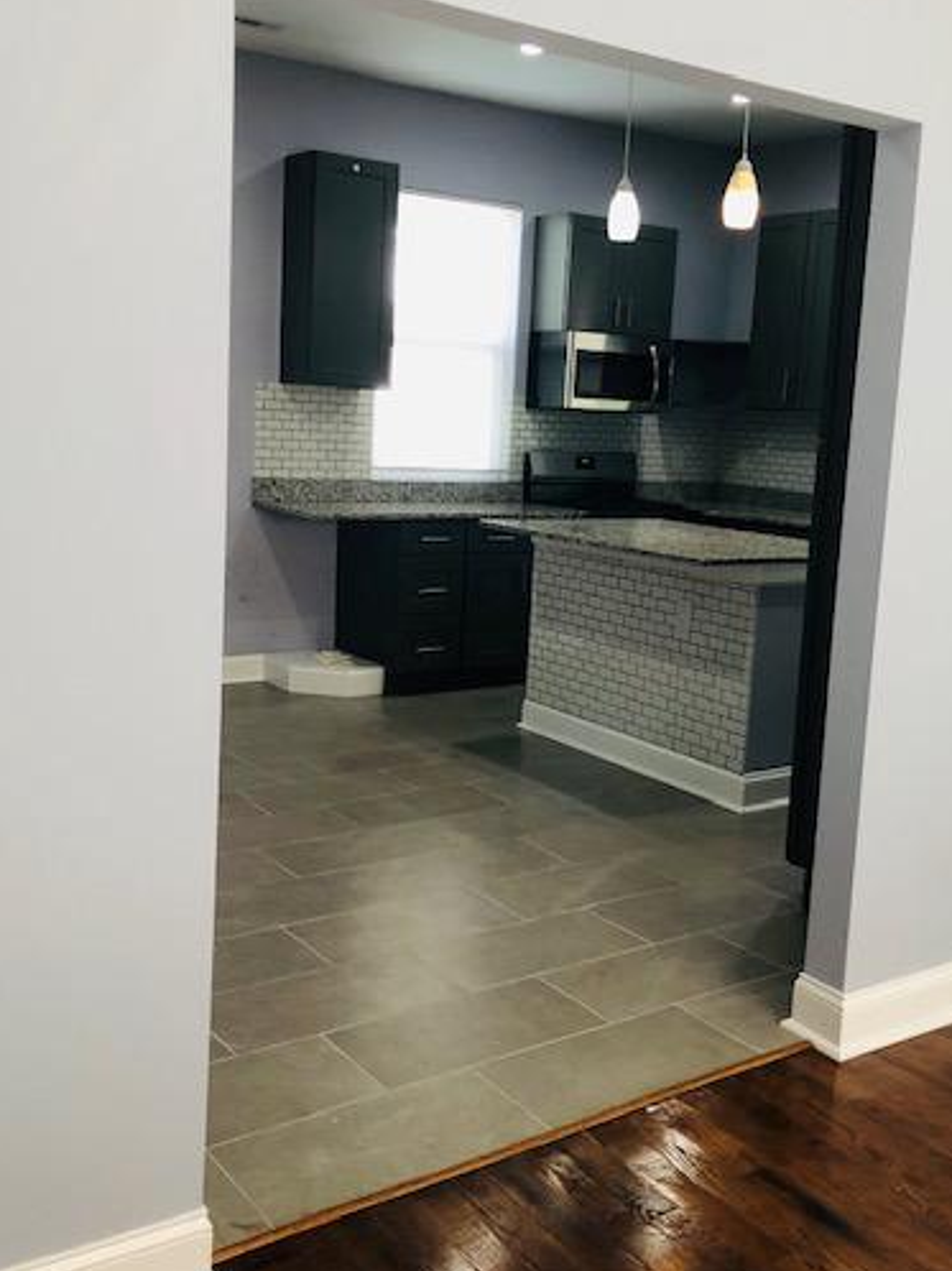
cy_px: 592
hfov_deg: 39.6
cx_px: 521
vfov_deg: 51.3
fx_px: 1321
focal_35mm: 36
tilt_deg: -7.3
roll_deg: -3.5
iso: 40
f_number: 1.8
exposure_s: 1/30
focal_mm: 4
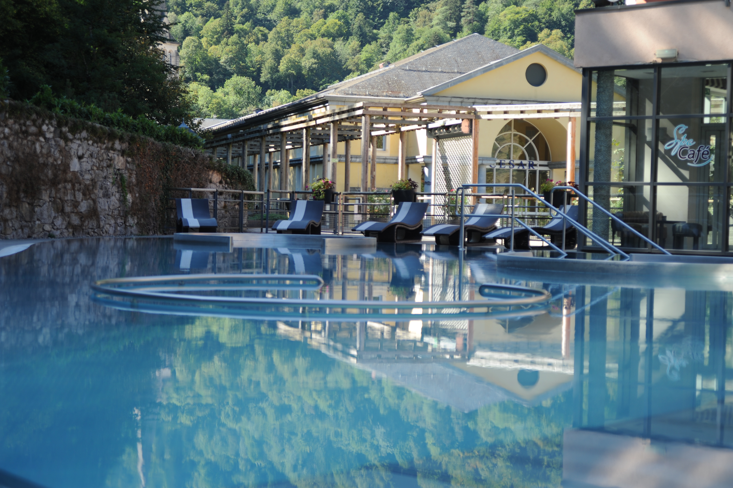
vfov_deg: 19.4
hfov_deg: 28.9
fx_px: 1424
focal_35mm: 70
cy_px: 244
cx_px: 366
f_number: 5
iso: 200
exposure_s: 1/250
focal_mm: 70
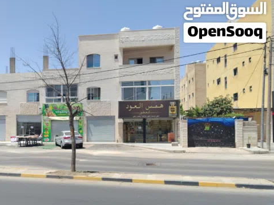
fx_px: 253
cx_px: 98
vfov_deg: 43.9
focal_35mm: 32
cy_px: 125
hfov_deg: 55.9
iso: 100
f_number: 1.75
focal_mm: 5.25
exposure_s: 1/847
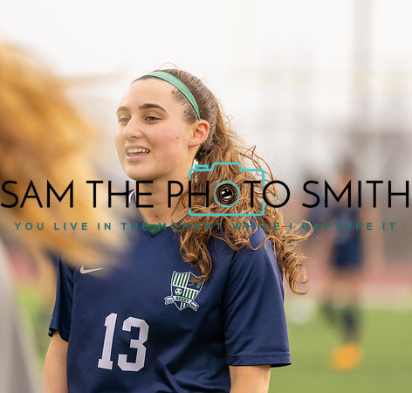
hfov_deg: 5.3
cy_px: 188
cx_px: 155
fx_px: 4413
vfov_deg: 5.1
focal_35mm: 335
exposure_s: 1/320
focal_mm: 191
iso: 250
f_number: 2.8
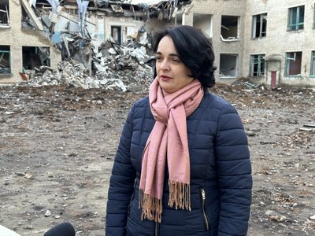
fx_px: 437
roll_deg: +0.0
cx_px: 158
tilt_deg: -5.0
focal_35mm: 48
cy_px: 118
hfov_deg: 39.7
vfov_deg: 30.3
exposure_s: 1/134
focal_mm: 6.86
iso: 80
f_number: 1.78
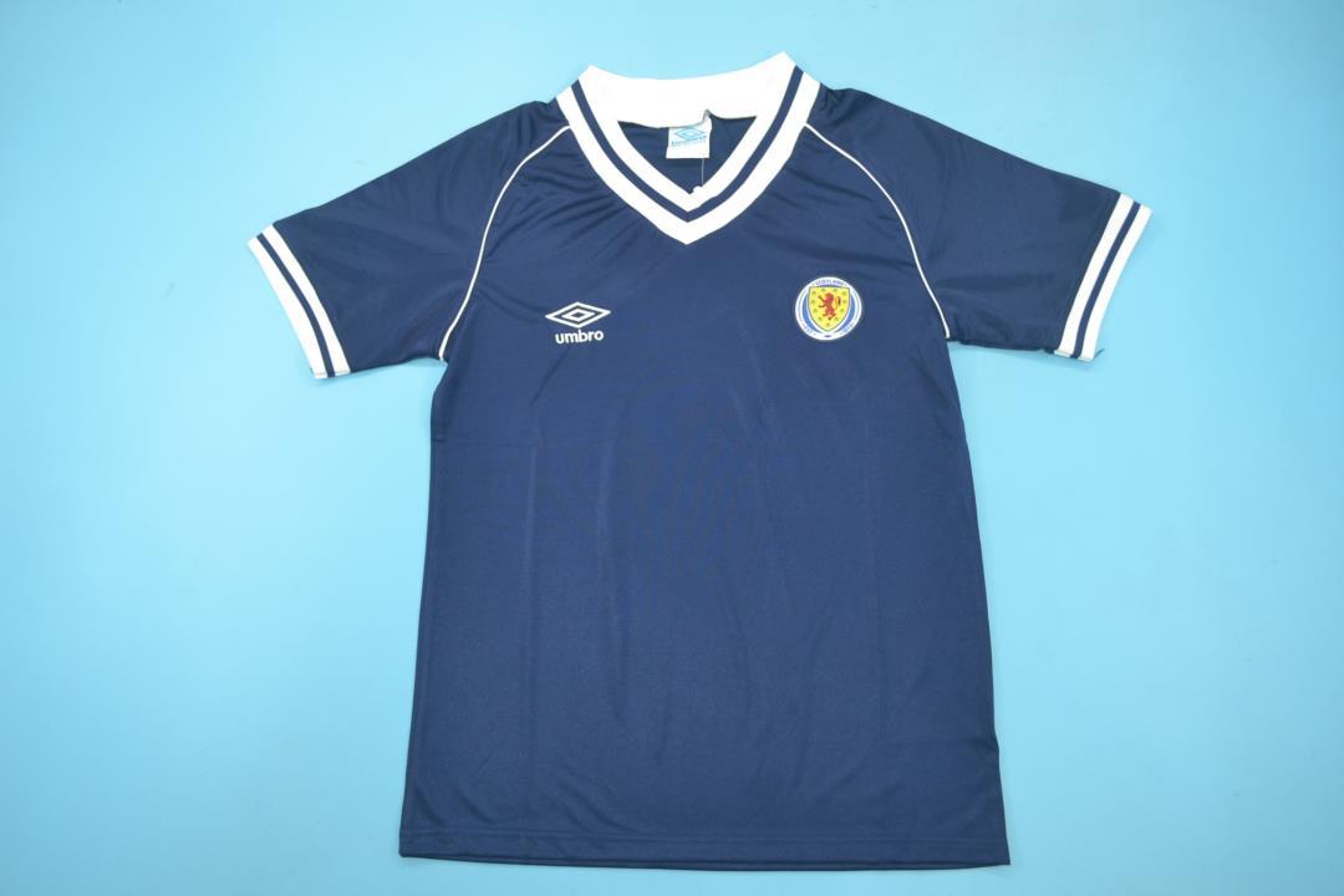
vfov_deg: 40.0
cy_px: 448
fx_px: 1232
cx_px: 672
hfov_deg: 57.2
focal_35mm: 33
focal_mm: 22
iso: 200
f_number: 5
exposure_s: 1/60
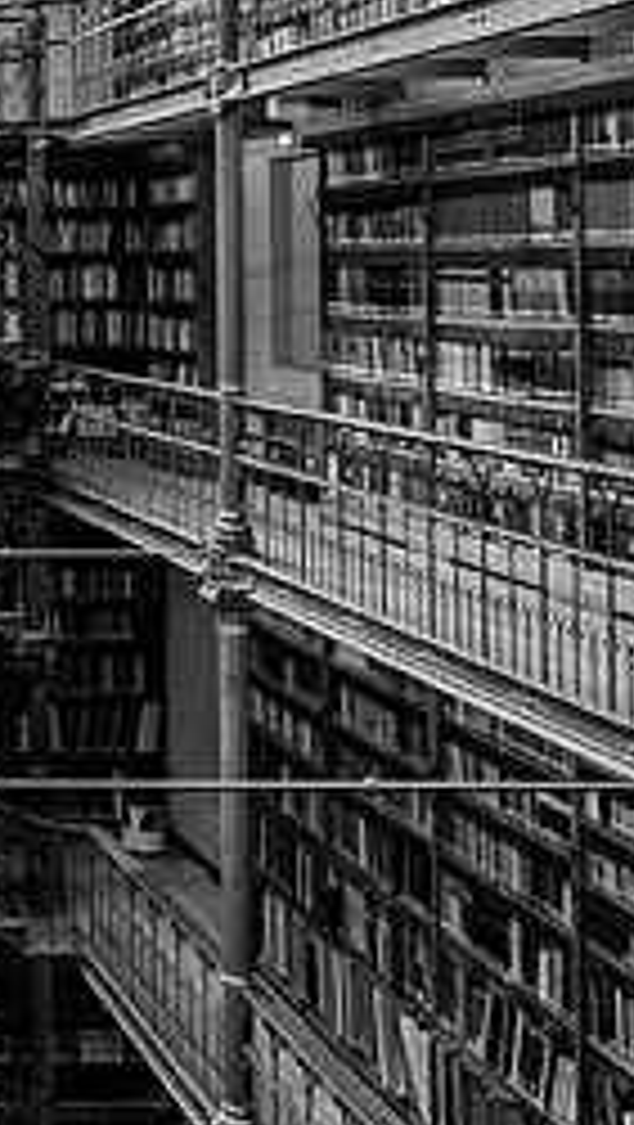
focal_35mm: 60
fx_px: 1790
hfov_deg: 17.2
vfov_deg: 34.2
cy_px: 299
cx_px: -427
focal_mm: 14
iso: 800
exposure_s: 1/80
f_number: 2.8
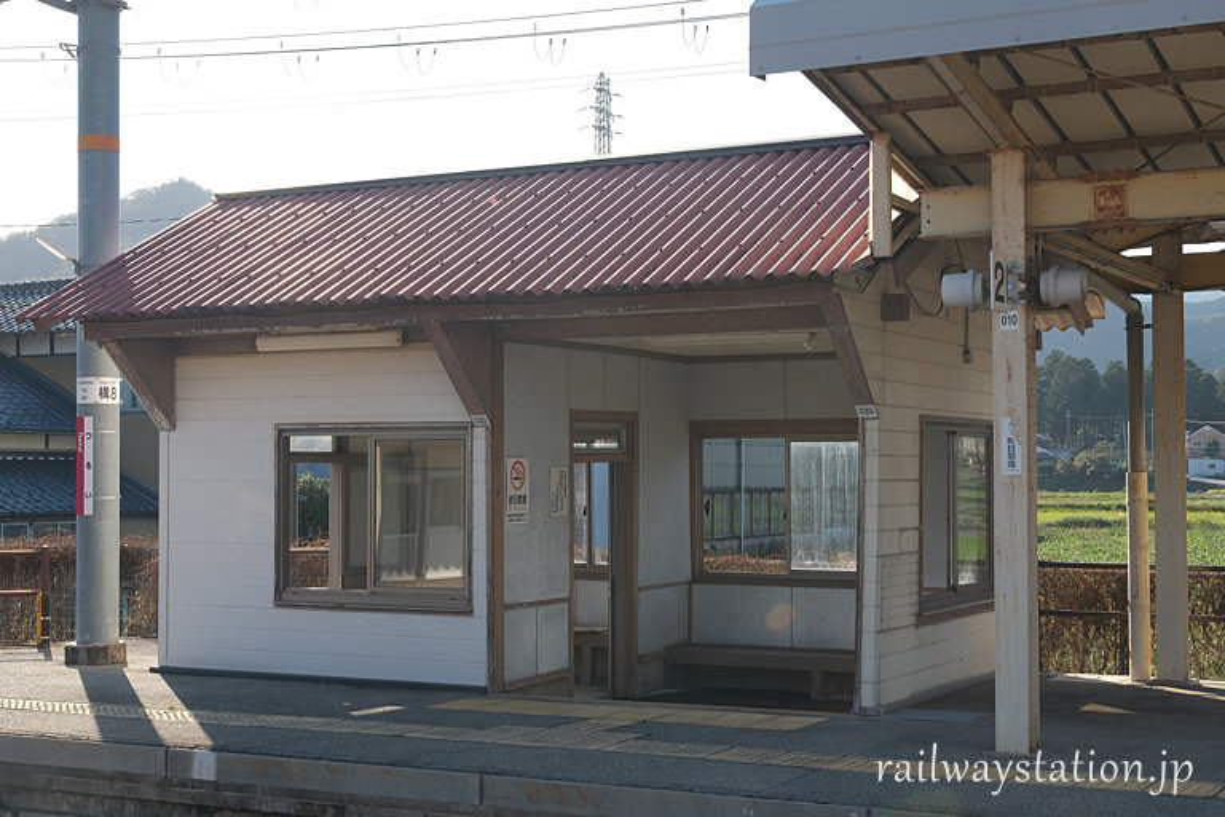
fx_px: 1225
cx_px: 612
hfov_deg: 53.1
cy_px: 408
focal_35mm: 36
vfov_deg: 36.9
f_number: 8
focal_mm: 24
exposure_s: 1/120
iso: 125
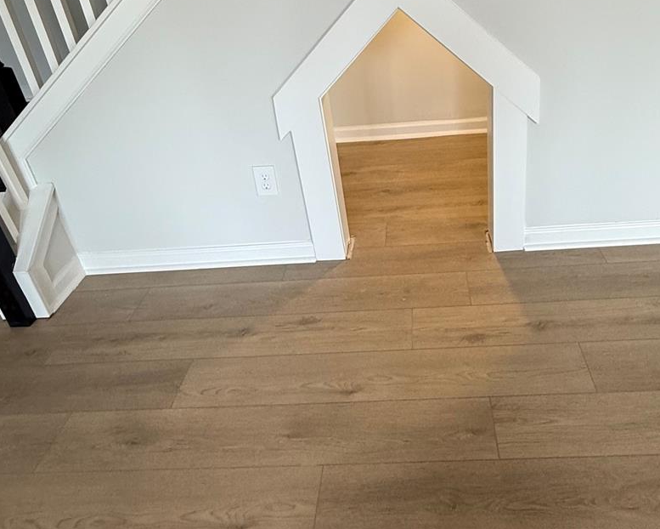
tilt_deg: -24.4
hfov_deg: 63.6
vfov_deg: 51.5
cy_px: 151
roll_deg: +5.4
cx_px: 391
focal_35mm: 27
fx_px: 528
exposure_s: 1/120
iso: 125
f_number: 2.2
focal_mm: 2.22
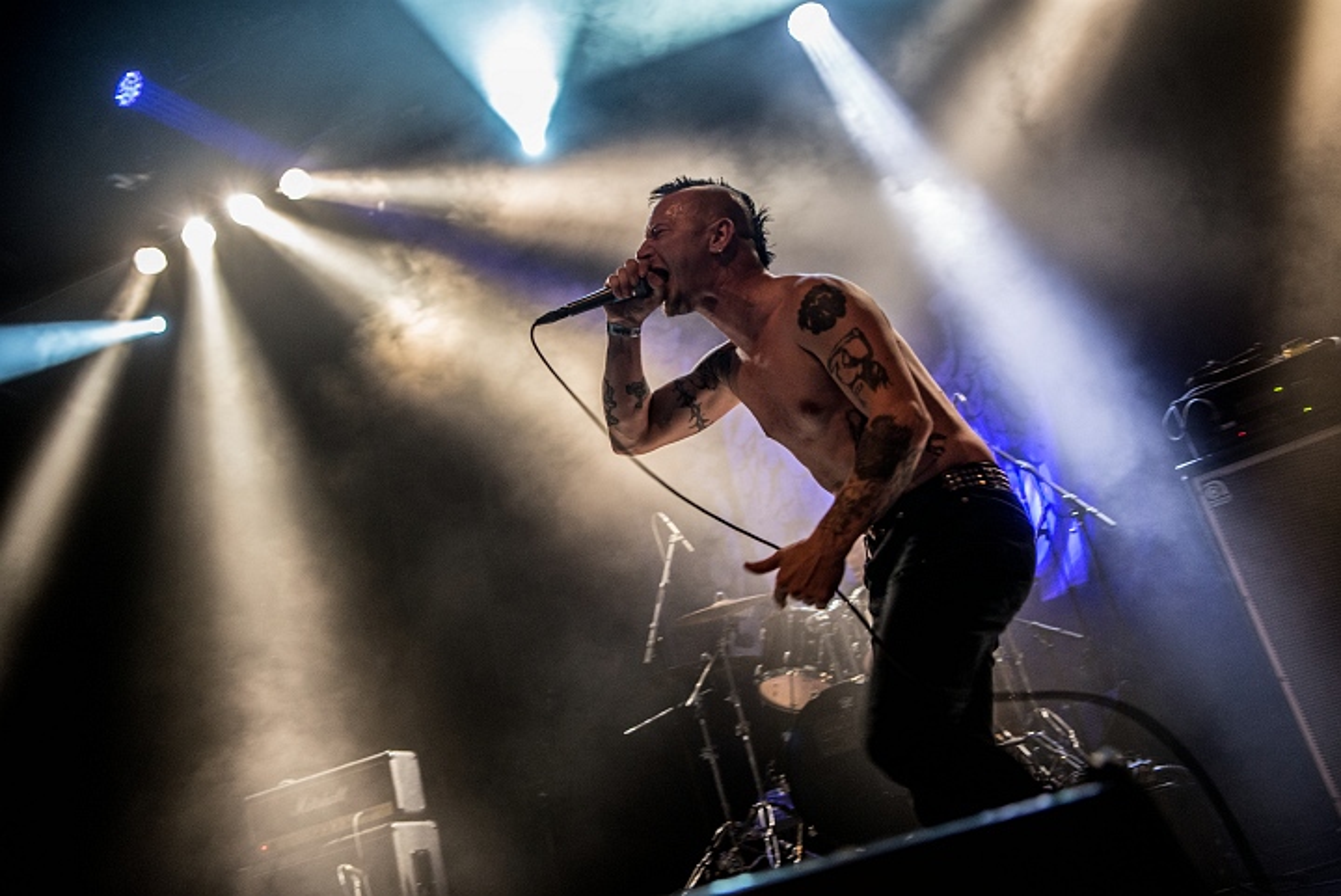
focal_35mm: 34
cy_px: 448
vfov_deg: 38.9
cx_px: 670
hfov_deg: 55.8
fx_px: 1267
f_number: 2.8
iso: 2000
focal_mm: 34
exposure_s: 1/80
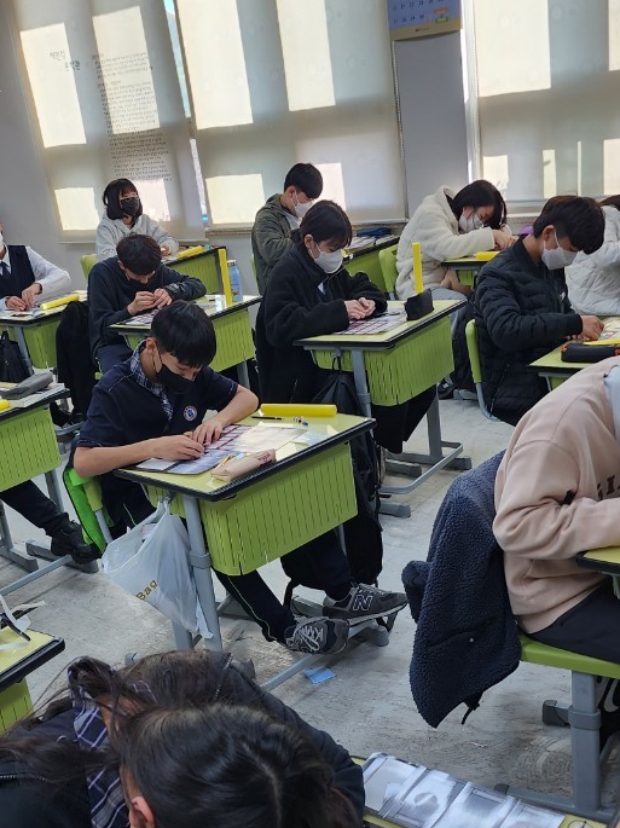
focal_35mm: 43
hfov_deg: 33.5
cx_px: 266
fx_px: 1028
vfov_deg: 43.6
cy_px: 502
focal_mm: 6.4
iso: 64
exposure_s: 1/120
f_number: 1.8
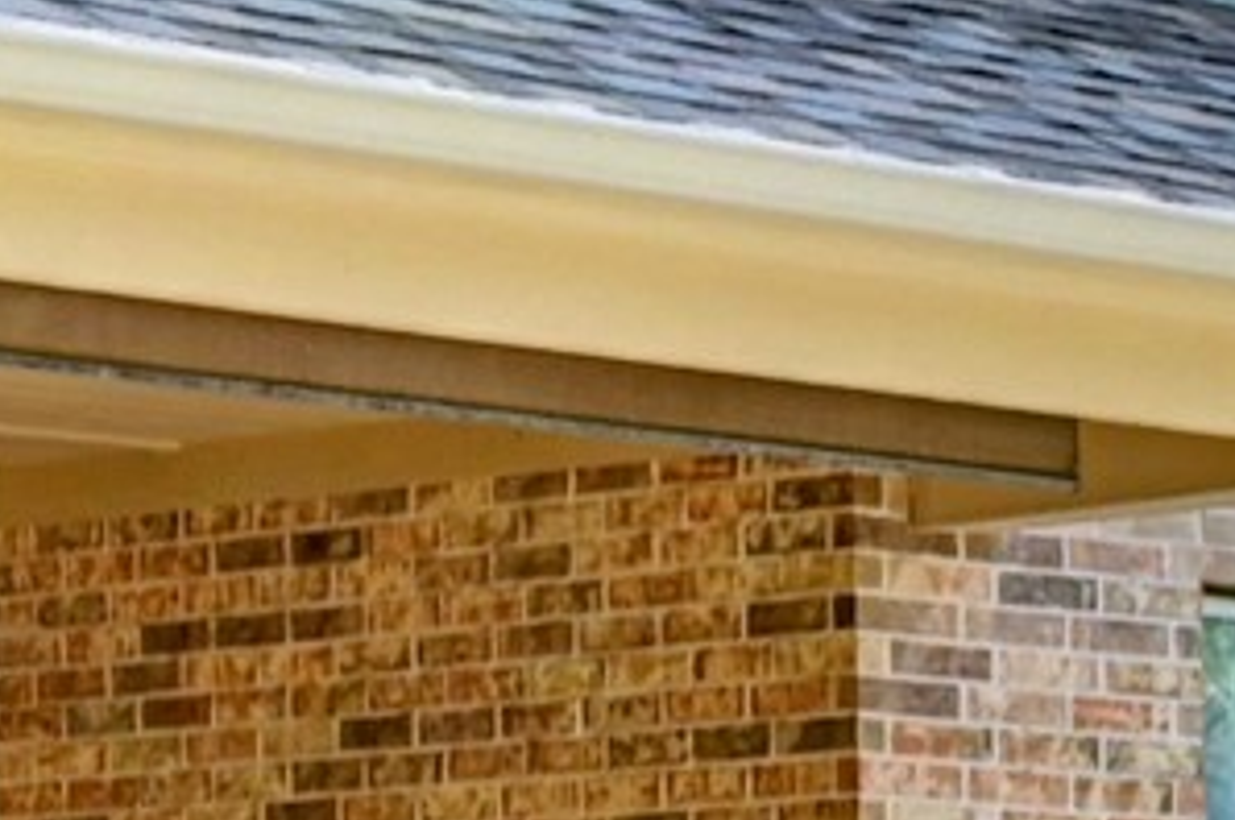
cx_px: 3390
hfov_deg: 8.3
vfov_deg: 6.1
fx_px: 7505
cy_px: 1516
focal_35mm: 219
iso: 400
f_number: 8
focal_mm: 30
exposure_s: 1/640
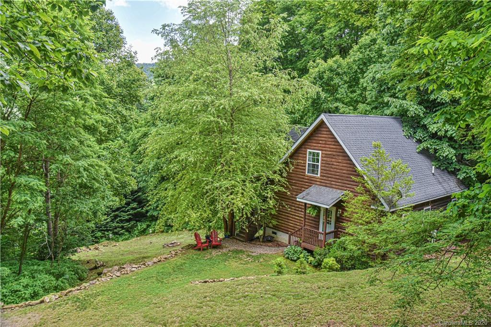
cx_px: 246
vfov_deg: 43.6
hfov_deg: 61.9
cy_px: 164
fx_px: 409
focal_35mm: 30
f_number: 7.1
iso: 1600
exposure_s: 1/200
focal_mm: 30
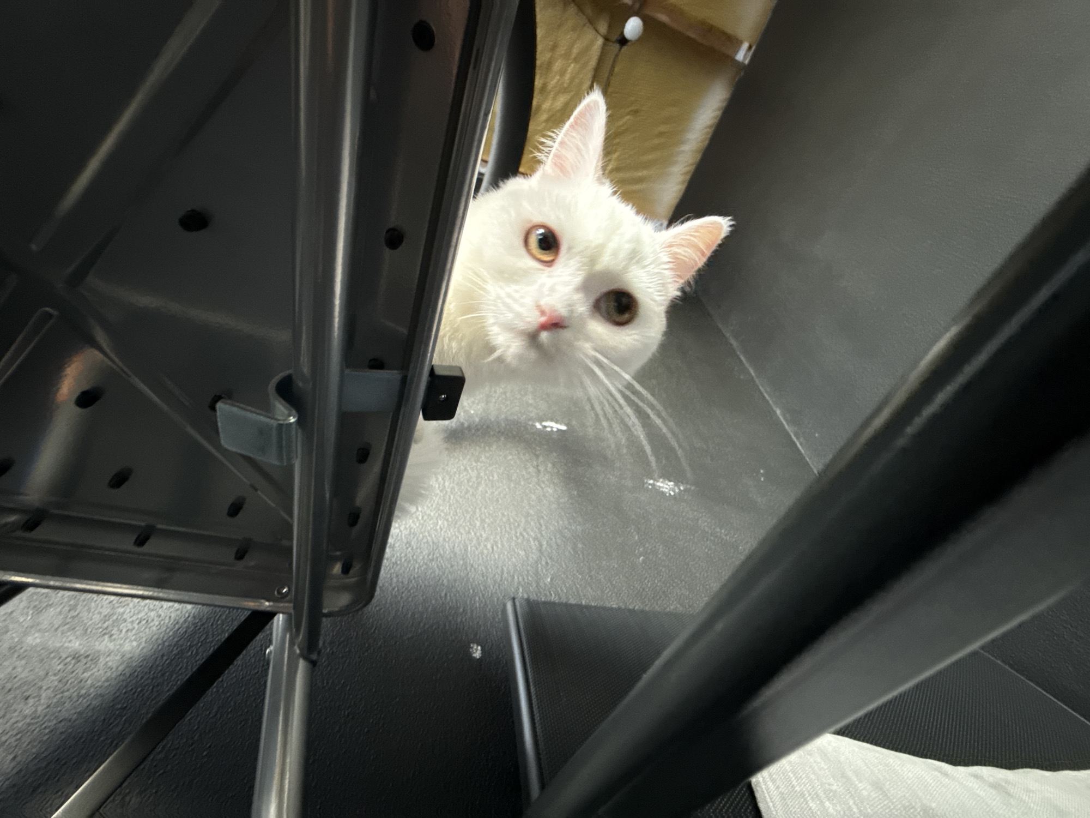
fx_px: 441
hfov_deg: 102.1
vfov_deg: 85.7
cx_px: 545
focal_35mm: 14
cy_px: 409
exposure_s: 1/60
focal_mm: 2.22
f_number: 2.2
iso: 1250
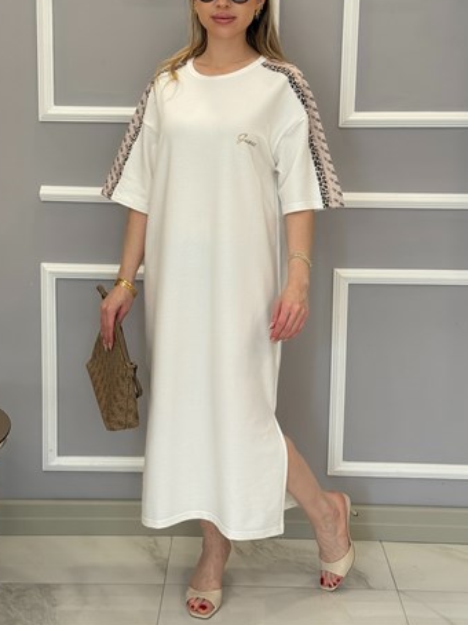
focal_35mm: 55
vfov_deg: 34.9
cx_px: 226
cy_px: 273
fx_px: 992
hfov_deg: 26.5
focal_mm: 6.76
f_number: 1.78
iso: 80
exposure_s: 1/197
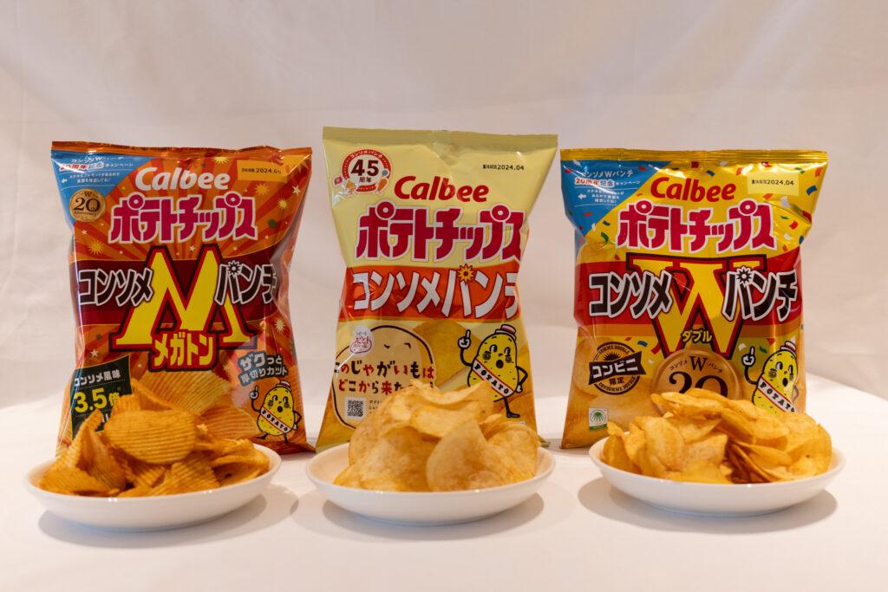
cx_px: 444
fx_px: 1184
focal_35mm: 48
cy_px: 296
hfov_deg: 41.1
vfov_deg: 28.1
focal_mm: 48
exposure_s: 1/100
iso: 1600
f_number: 5.6
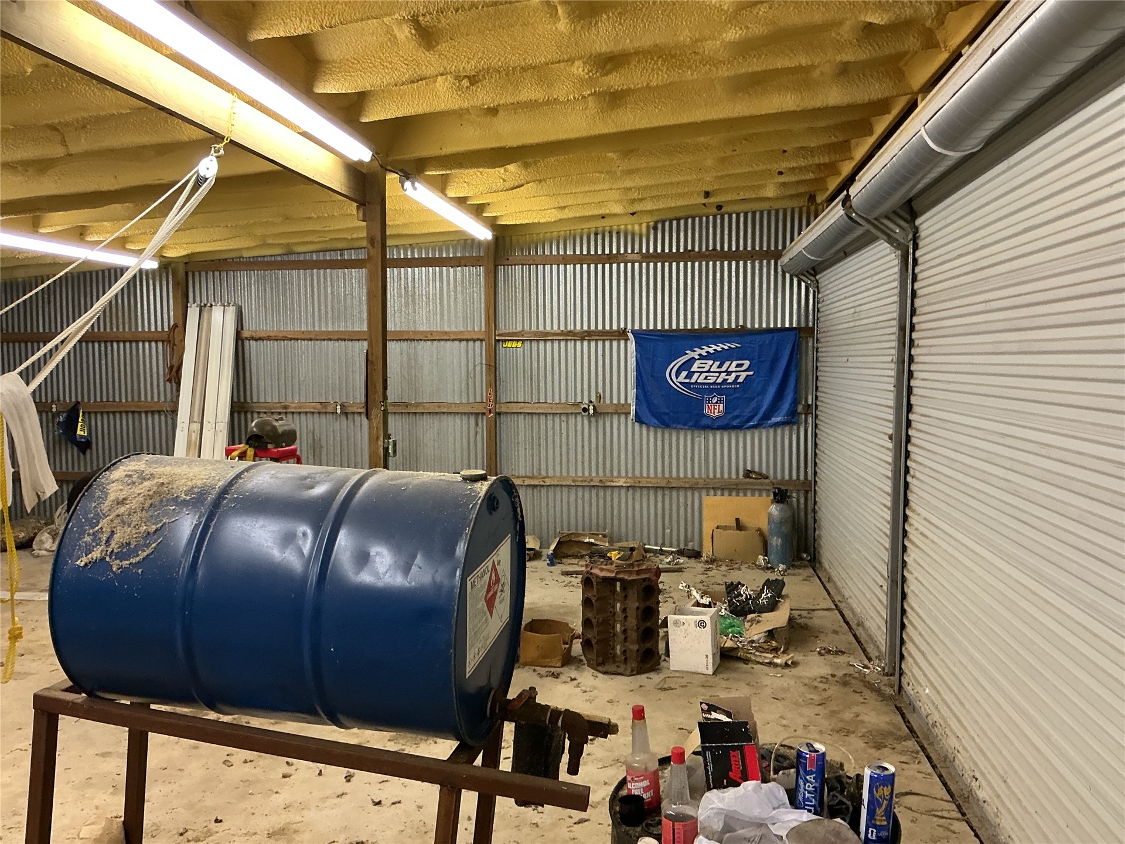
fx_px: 942
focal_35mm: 29
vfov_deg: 48.2
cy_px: 422
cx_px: 562
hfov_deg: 61.7
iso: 125
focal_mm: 3
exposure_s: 1/60
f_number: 1.8
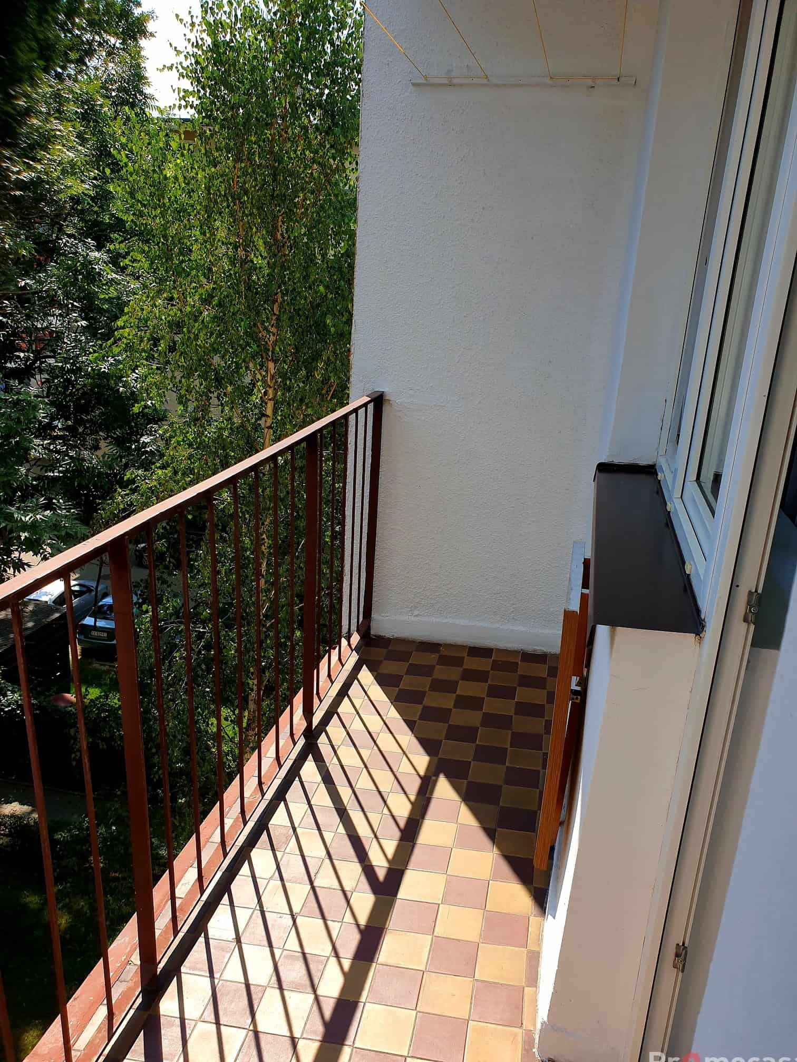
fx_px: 798
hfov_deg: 53.1
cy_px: 531
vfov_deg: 67.3
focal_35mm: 26
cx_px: 398
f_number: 2.4
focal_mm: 4.3
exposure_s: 1/1351
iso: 50
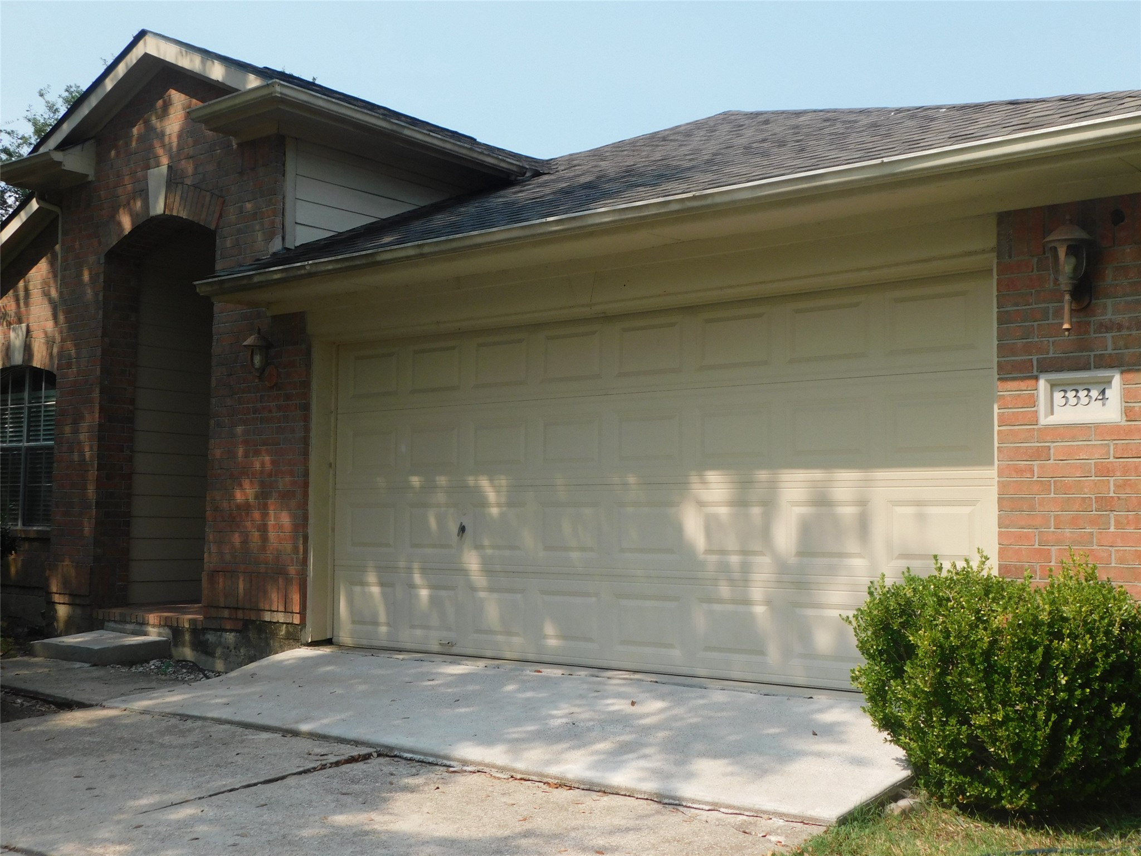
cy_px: 428
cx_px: 570
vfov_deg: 36.0
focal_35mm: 40
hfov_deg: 46.8
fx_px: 1318
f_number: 3.6
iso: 125
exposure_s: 1/800
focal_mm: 7.1
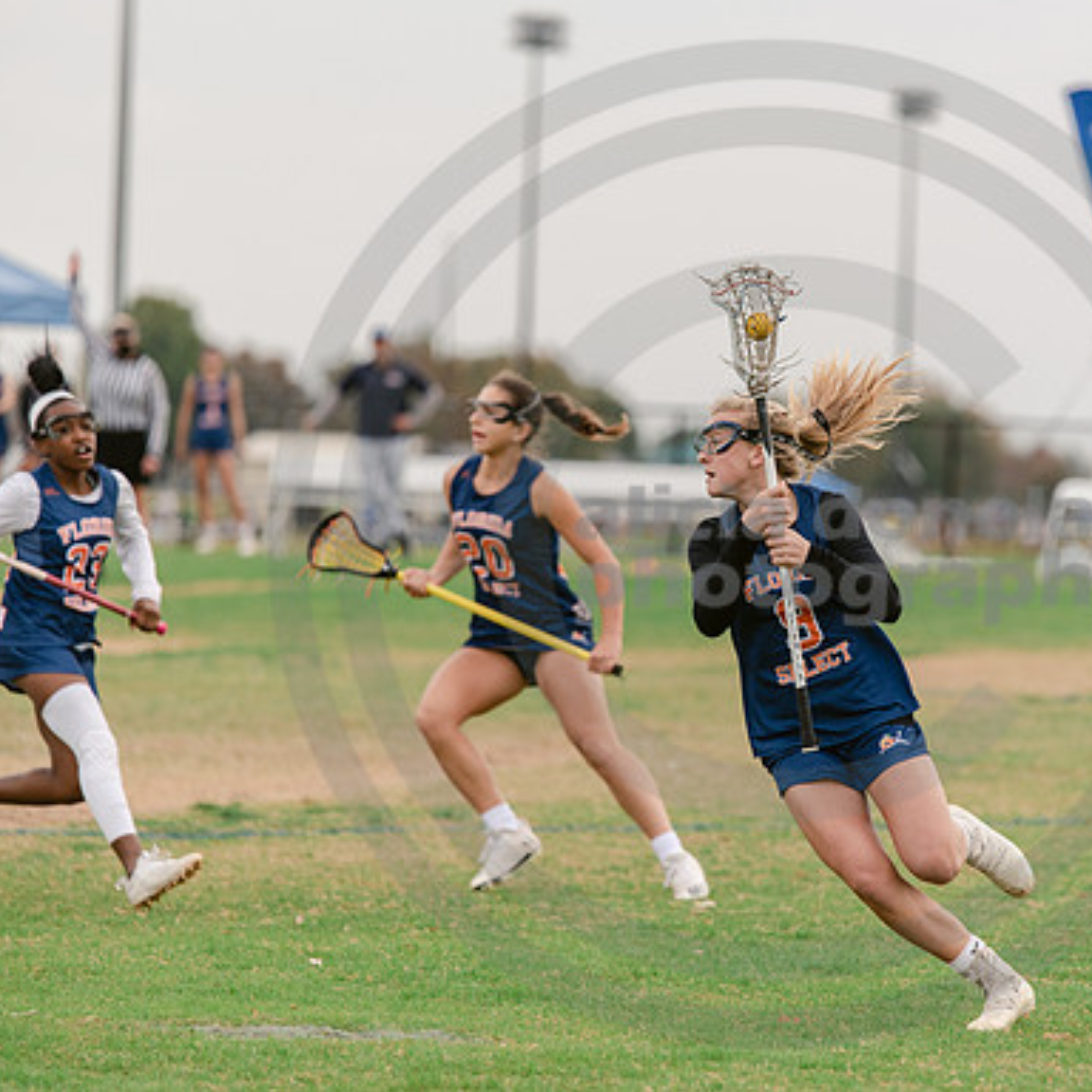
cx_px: 774
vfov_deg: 6.8
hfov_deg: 6.8
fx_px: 9172
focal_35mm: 257
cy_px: 545
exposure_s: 1/1250
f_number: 3.2
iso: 250
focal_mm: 200
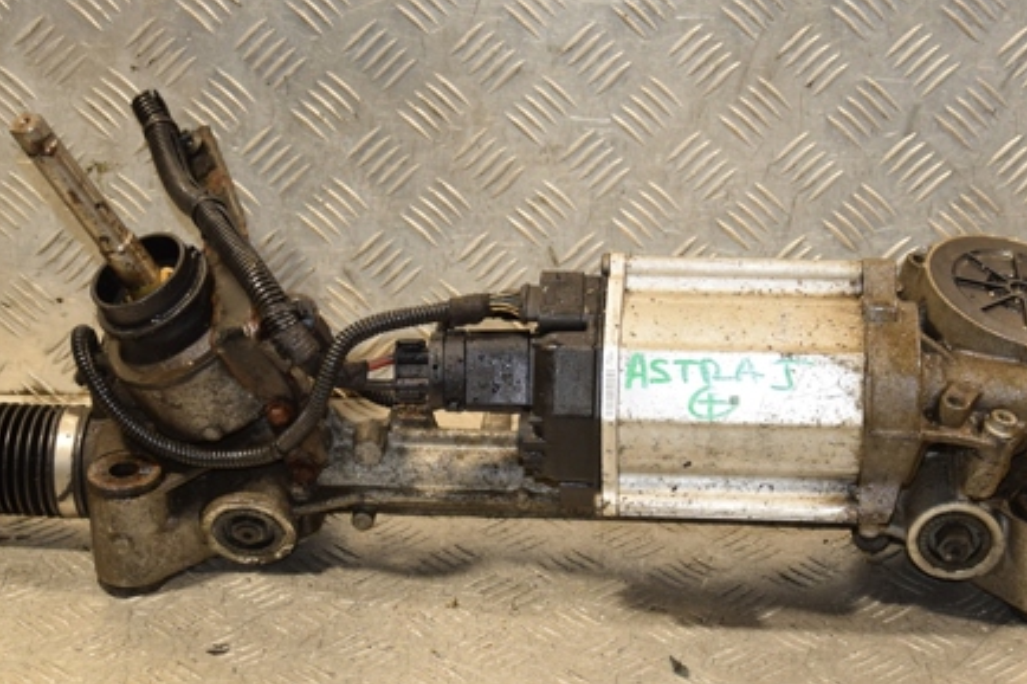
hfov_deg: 21.9
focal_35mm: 93
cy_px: 310
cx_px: 608
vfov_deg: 14.7
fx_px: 2652
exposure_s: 1/160
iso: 800
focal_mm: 42
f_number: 4.8
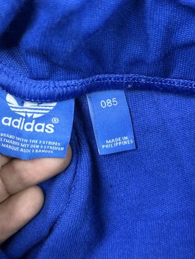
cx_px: 85
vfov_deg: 32.6
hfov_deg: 24.8
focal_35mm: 59
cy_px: 109
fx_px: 443
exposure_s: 1/50
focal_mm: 6.76
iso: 100
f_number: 1.78
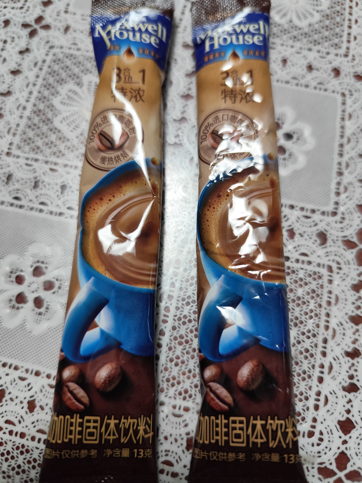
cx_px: 181
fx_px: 321
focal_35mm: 23
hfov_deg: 58.9
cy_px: 242
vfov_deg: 73.9
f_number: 1.65
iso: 500
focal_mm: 6.14
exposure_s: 1/50
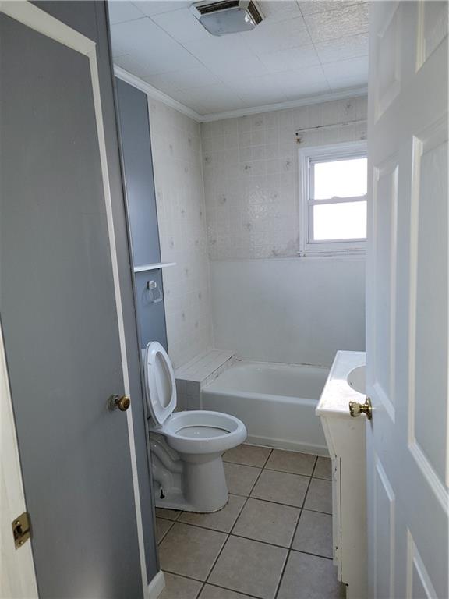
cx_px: 224
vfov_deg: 71.6
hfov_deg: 56.8
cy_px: 300
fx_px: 415
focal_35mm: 24
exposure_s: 1/60
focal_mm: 6.7
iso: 100
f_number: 1.8
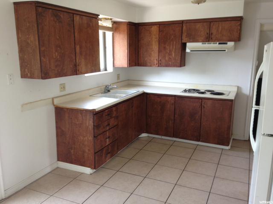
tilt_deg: -11.3
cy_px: 102
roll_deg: +0.1
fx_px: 260
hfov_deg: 55.4
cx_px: 136
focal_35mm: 33
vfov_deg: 42.9
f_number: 2.4
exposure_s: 1/24
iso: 50
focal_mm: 4.12
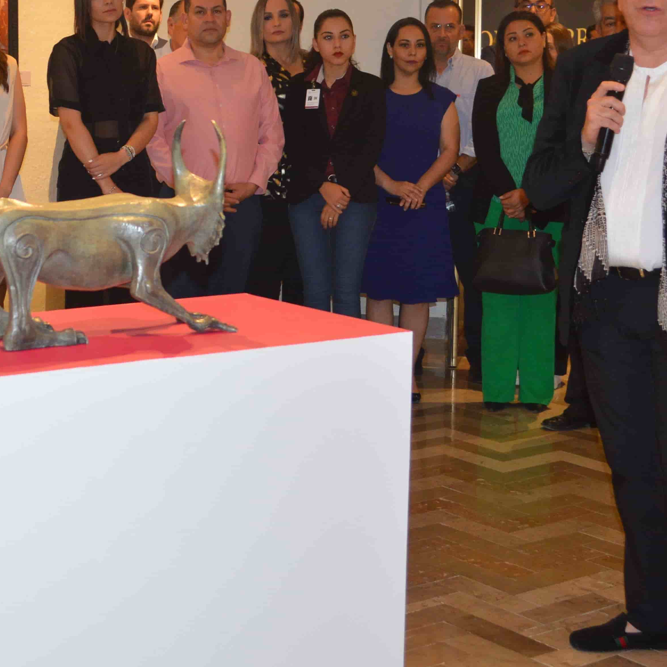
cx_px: 135
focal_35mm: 72
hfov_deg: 23.6
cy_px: 212
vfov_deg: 23.9
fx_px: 1570
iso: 450
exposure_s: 1/60
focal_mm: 22
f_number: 3.8
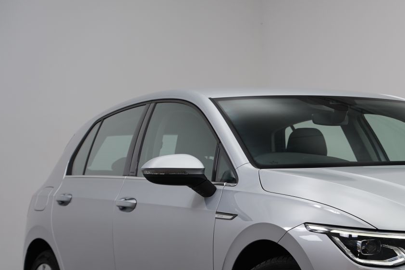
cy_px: 208
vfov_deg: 12.1
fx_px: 1272
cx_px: 377
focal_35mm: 113
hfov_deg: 17.8
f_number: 4
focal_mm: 59.6
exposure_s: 1/60
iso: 250
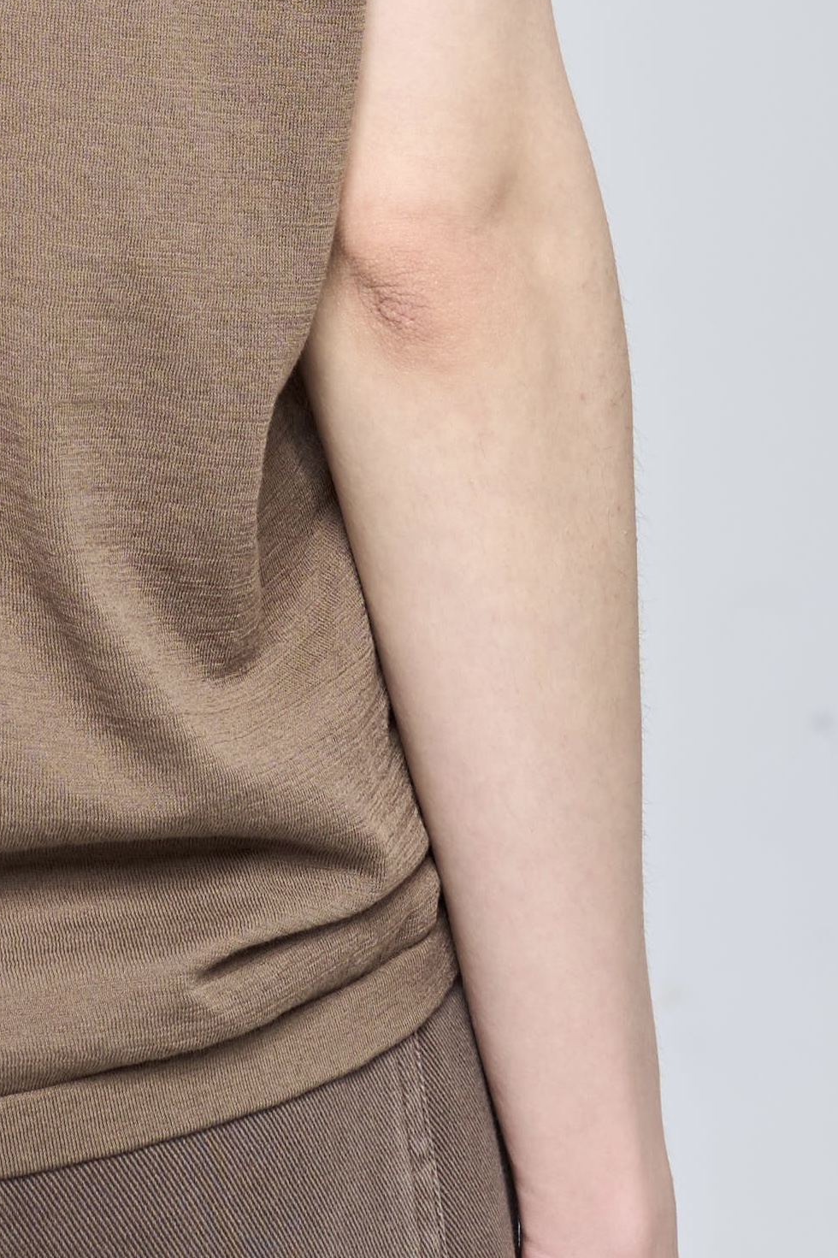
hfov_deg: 3.9
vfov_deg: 5.9
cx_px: -249
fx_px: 12156
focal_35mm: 348
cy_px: -211
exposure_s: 1/125
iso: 200
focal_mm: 85
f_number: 8
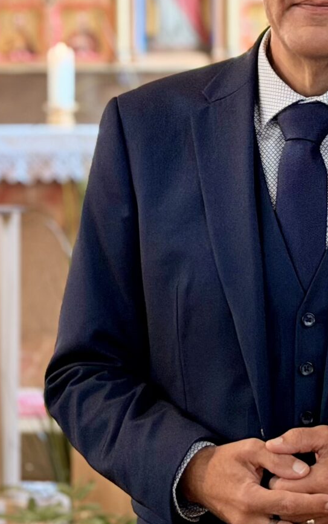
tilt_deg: -0.2
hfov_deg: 8.7
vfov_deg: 13.9
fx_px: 2144
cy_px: 136
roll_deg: +0.4
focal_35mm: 150
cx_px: 292
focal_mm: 6.76
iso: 200
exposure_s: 1/50
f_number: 1.78
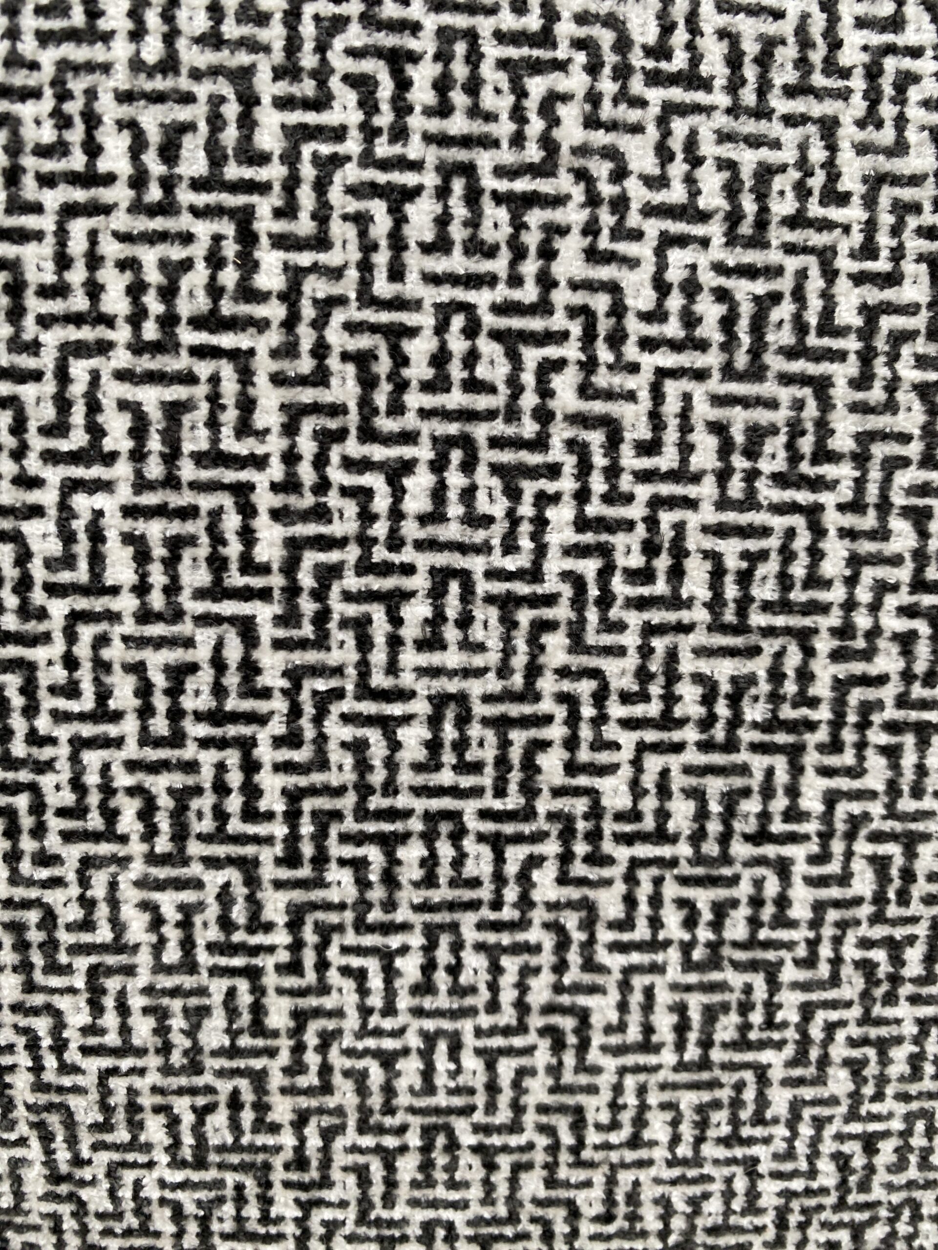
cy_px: 625
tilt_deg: -30.3
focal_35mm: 26
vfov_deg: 67.3
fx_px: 939
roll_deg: -0.5
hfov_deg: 53.1
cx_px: 469
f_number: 1.8
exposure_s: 1/121
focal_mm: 4.25
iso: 80
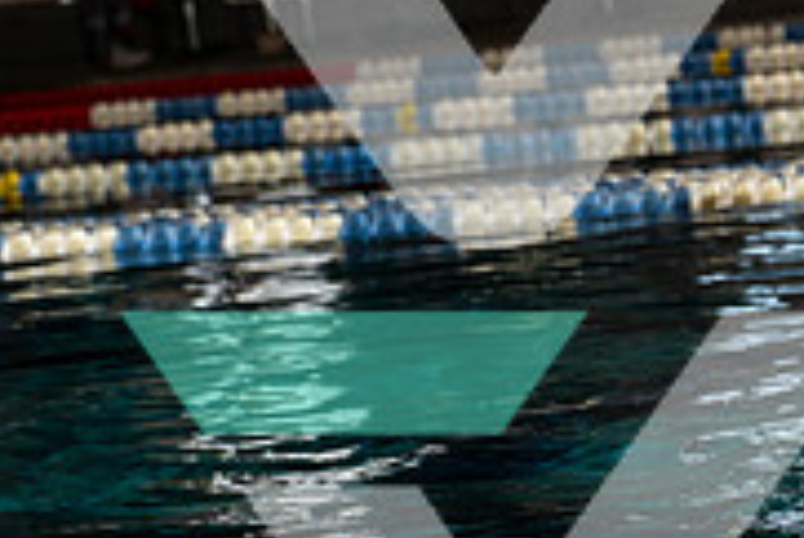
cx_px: 1253
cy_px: 549
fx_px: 5007
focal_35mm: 224
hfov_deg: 8.9
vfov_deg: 6.1
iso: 100
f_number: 4
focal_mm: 70
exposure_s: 1/250
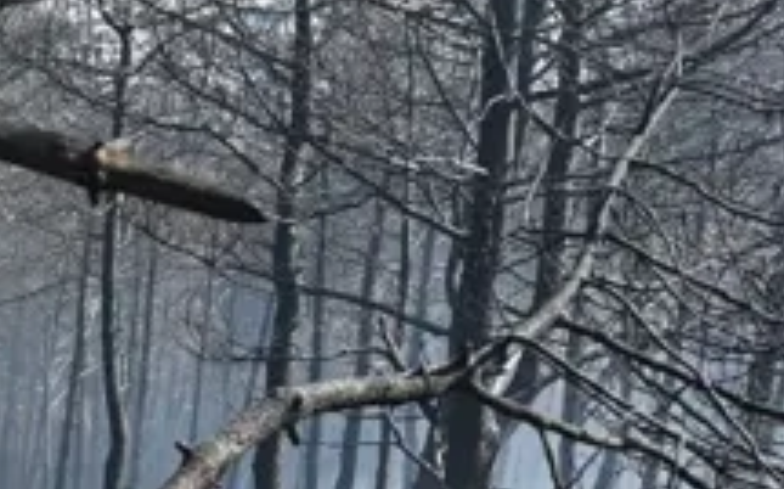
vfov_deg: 12.9
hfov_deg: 19.9
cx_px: -77
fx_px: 2135
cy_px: 453
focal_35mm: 100
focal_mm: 24
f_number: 4
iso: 125
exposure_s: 1/500
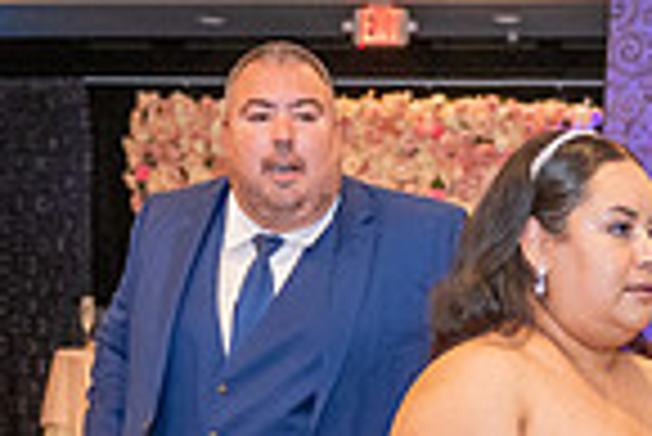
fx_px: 1740
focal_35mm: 96
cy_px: 748
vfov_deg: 13.1
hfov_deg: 21.1
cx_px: 463
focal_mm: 24
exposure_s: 1/200
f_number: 2.8
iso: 2500
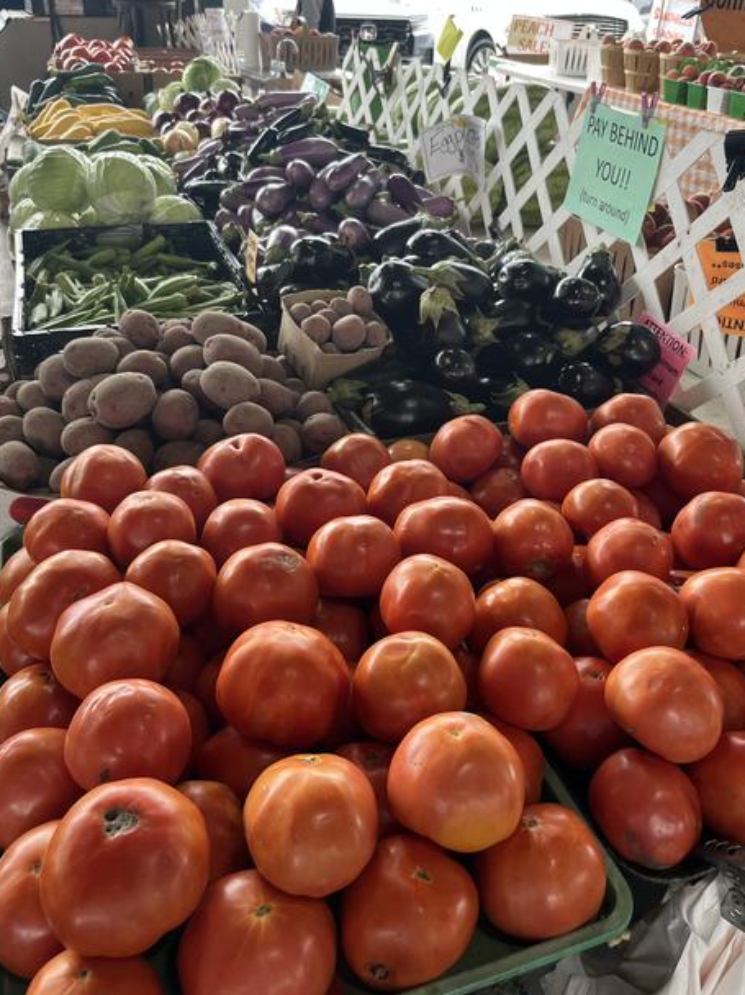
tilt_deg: -27.1
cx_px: 386
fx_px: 861
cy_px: 443
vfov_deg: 59.8
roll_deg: -2.0
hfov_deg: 46.8
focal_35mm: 30
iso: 50
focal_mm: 5.1
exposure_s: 1/122
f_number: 1.6
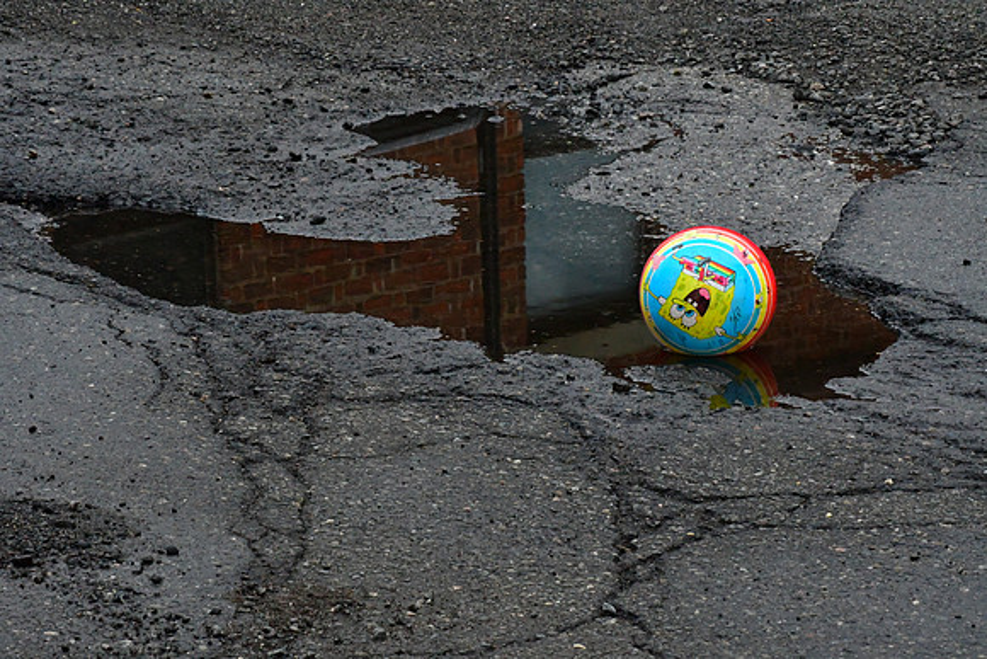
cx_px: 494
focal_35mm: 138
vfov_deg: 9.9
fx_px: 3784
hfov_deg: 14.9
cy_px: 330
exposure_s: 1/50
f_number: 16
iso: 6400
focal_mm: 92
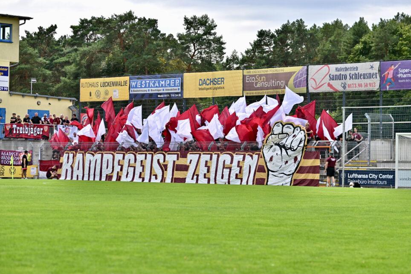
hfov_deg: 17.2
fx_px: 1359
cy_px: 134
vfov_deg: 11.5
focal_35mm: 119
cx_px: 205
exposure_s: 1/1600
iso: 280
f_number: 4.8
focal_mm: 112
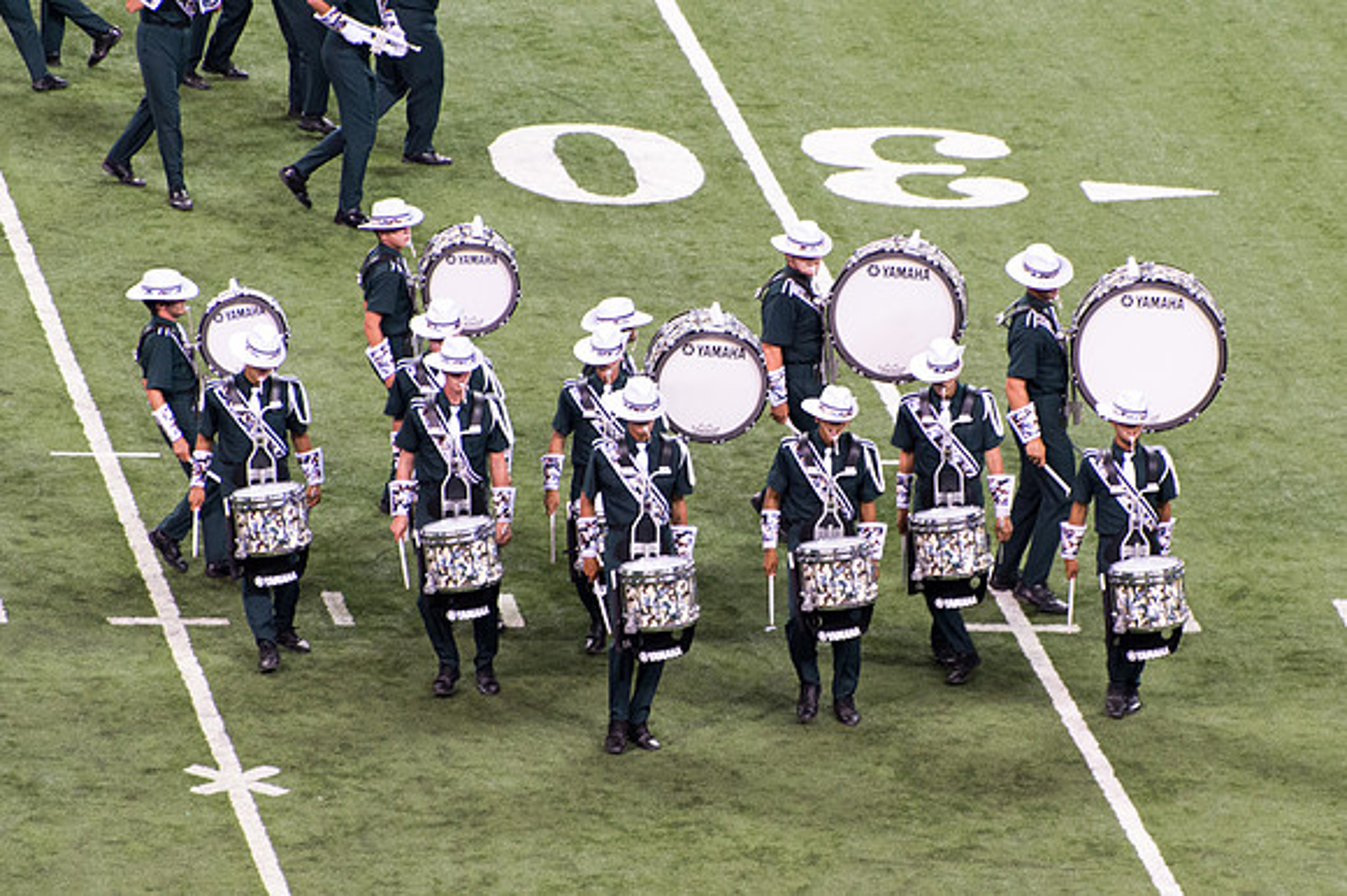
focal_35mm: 447
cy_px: 457
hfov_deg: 4.6
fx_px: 16702
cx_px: 822
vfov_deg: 3.1
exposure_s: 1/320
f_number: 5.6
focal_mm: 300
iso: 2000
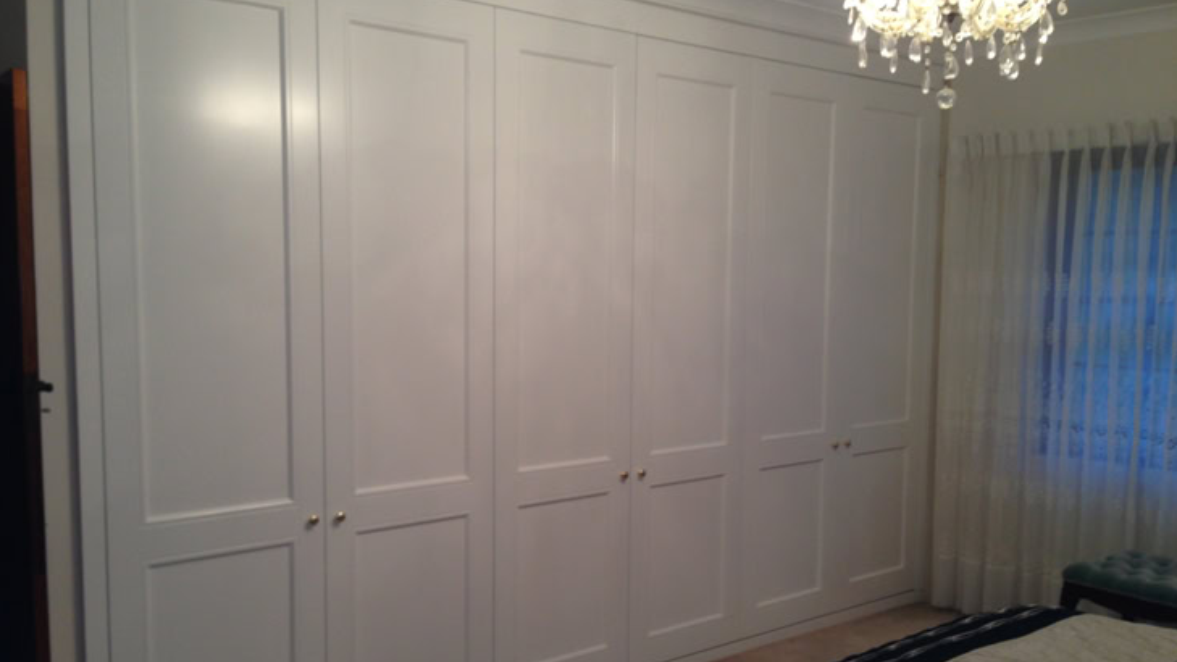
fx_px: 1155
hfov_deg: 54.0
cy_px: 383
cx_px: 576
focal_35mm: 37
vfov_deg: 31.9
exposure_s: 1/20
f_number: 2.4
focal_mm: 4.1
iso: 50
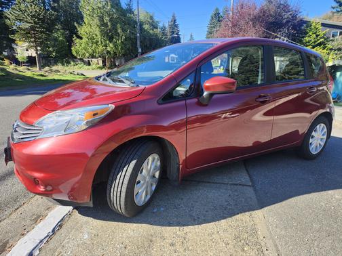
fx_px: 227
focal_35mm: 23
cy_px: 128
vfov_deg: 58.9
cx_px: 171
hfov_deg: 73.9
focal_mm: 5.54
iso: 25
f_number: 1.8
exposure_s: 1/357
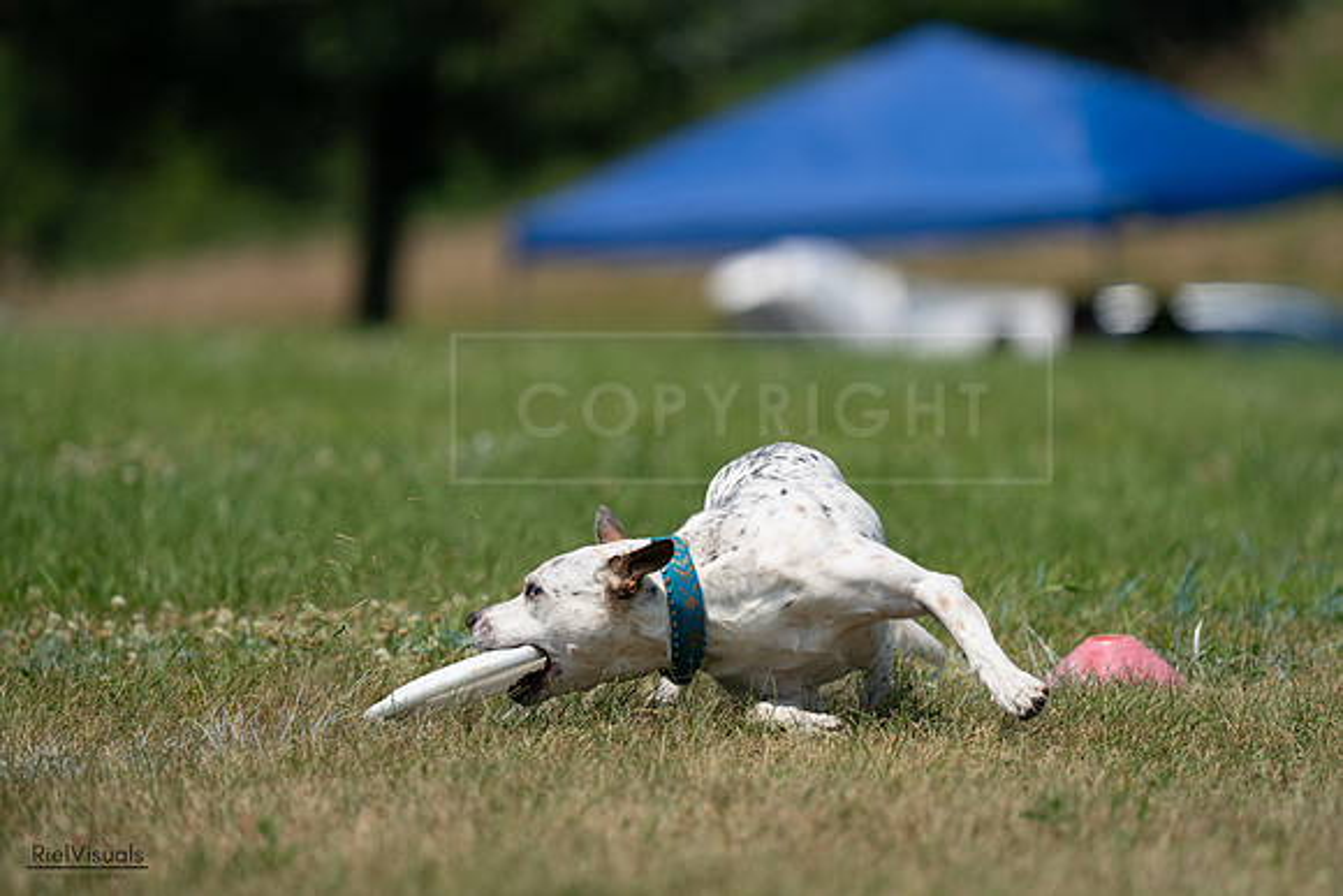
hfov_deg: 4.9
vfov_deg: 3.3
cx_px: 672
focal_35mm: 419
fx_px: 15634
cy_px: 448
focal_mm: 419
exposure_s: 1/4000
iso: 500
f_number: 6.3
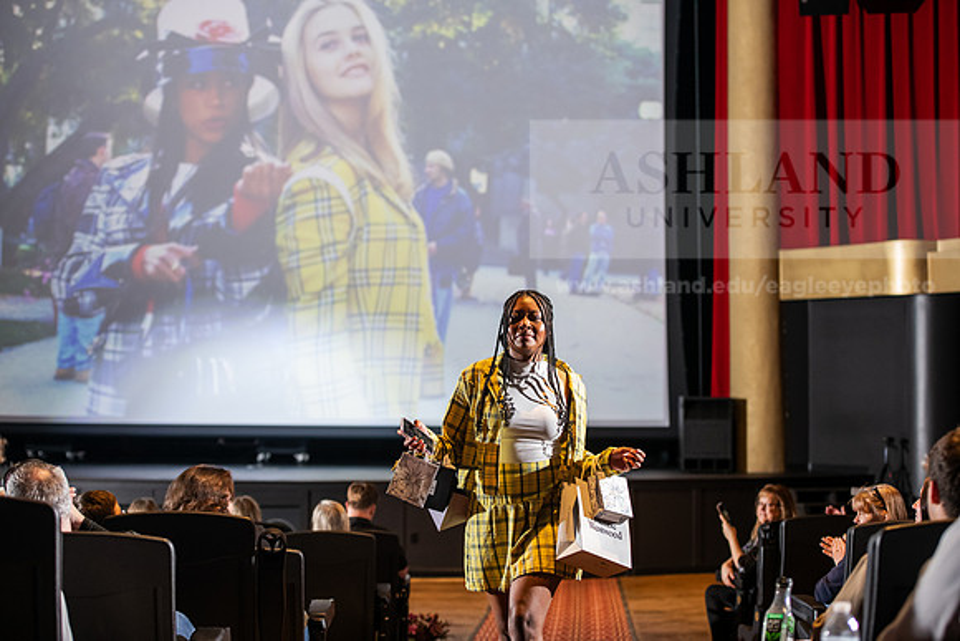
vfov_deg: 19.5
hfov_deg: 28.8
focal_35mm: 70
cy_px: 320
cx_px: 480
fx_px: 1867
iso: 2000
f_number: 3.2
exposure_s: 1/200
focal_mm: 70
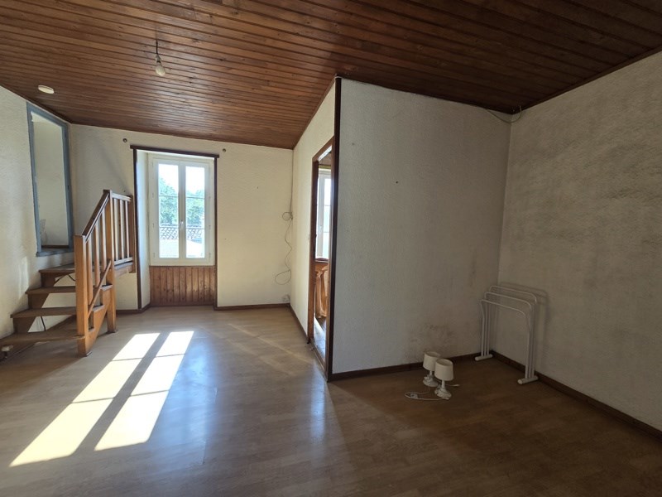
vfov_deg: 89.9
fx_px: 249
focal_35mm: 13
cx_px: 331
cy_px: 248
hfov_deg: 106.2
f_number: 2.2
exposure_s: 1/120
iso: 80
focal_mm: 2.2
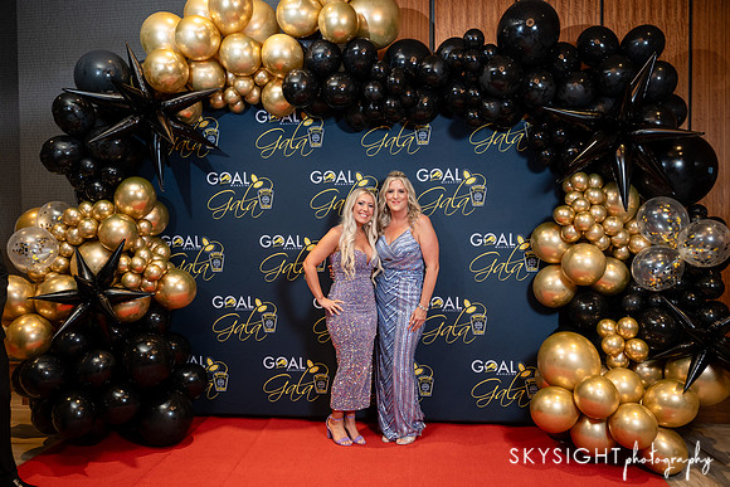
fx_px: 583
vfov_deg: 45.4
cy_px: 248
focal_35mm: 29
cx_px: 357
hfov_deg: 64.1
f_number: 2.8
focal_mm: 28
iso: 1000
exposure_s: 1/200
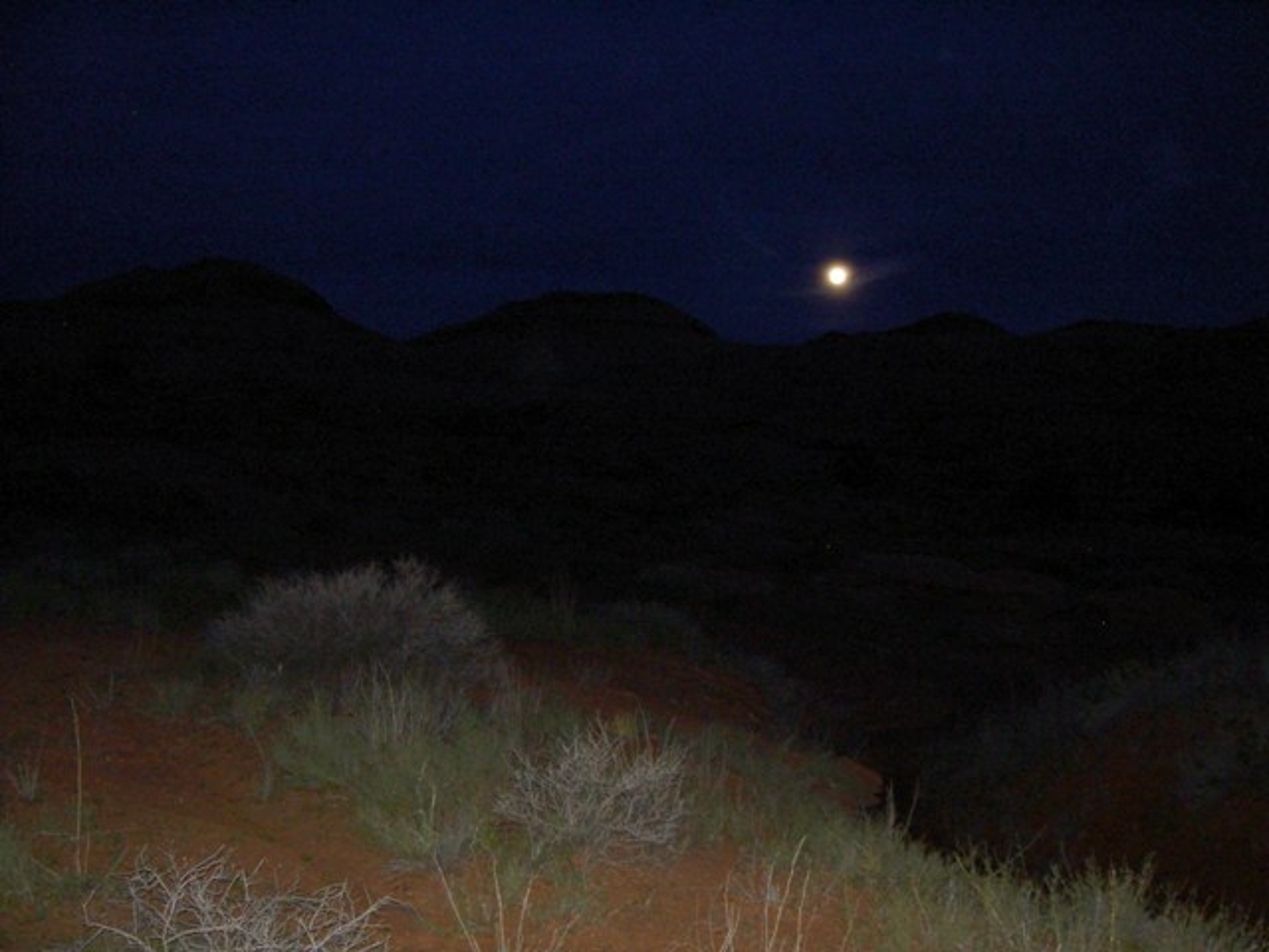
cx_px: 634
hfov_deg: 47.9
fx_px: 1430
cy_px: 476
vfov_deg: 36.8
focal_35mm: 39
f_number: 2.8
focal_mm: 8
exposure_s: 1/60
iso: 100
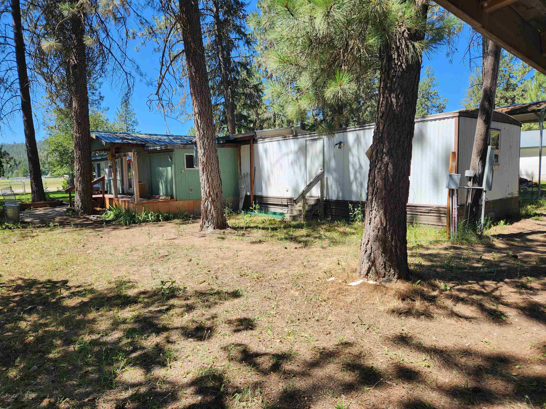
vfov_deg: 58.9
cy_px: 204
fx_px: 363
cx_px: 273
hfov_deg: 73.9
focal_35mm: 23
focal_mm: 5.4
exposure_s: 1/852
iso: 20
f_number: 1.8
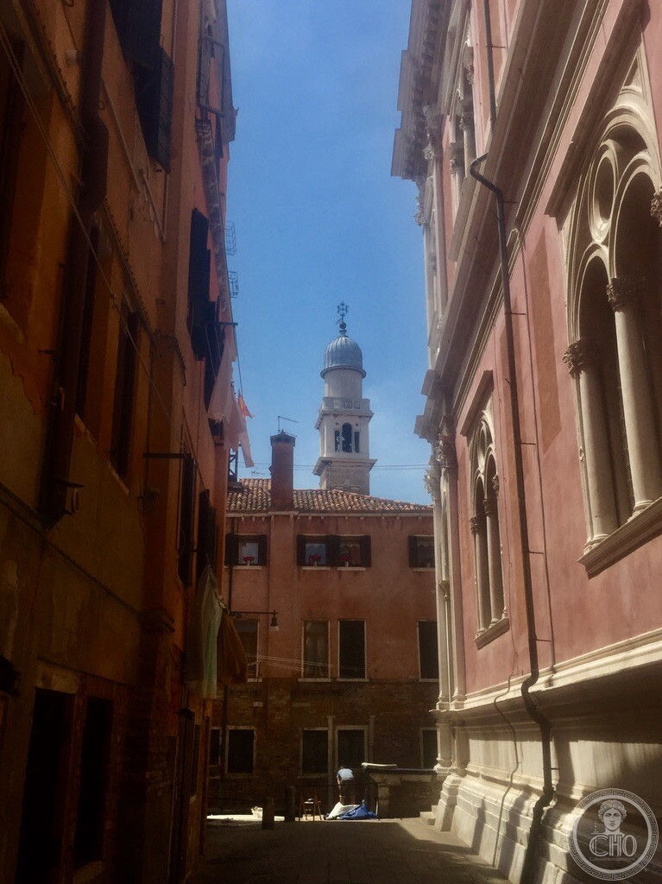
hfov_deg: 48.2
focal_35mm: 29
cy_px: 442
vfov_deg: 61.7
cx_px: 331
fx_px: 740
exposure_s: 1/2083
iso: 32
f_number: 2.2
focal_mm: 4.15
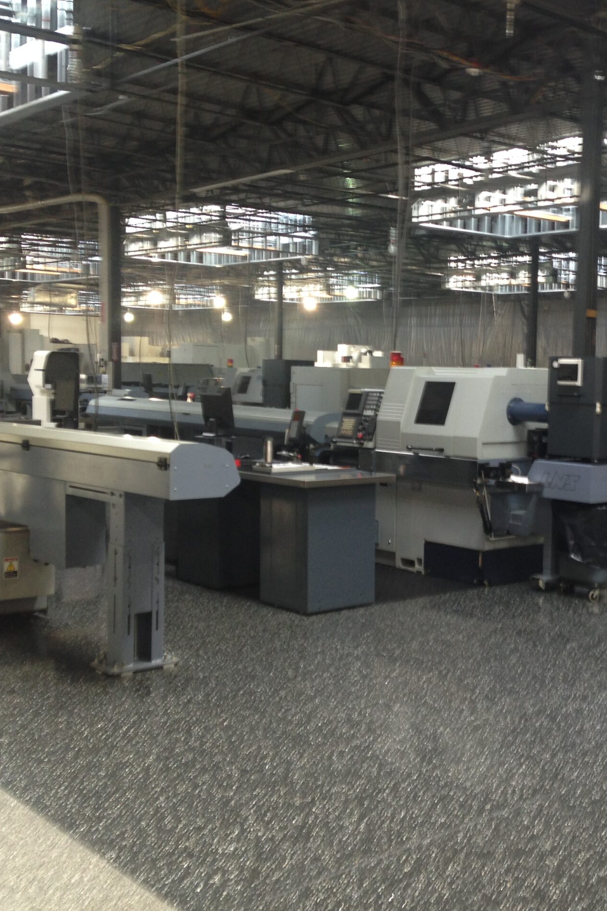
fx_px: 1164
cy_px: 457
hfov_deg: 28.7
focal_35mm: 46
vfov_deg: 42.7
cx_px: 475
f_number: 2.4
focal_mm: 4.12
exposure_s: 1/20
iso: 50
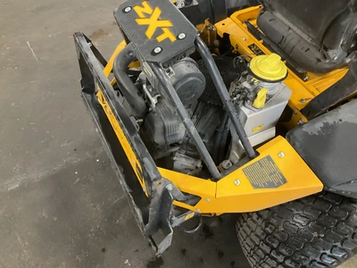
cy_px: 134
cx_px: 178
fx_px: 299
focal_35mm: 29
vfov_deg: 48.2
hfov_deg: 61.7
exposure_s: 1/30
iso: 320
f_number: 1.8
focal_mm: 3
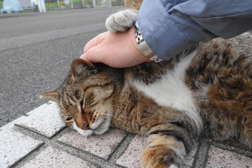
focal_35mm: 24
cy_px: 84
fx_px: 168
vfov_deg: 53.1
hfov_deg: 73.7
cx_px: 126
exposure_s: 1/250
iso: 400
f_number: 4
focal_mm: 8.8
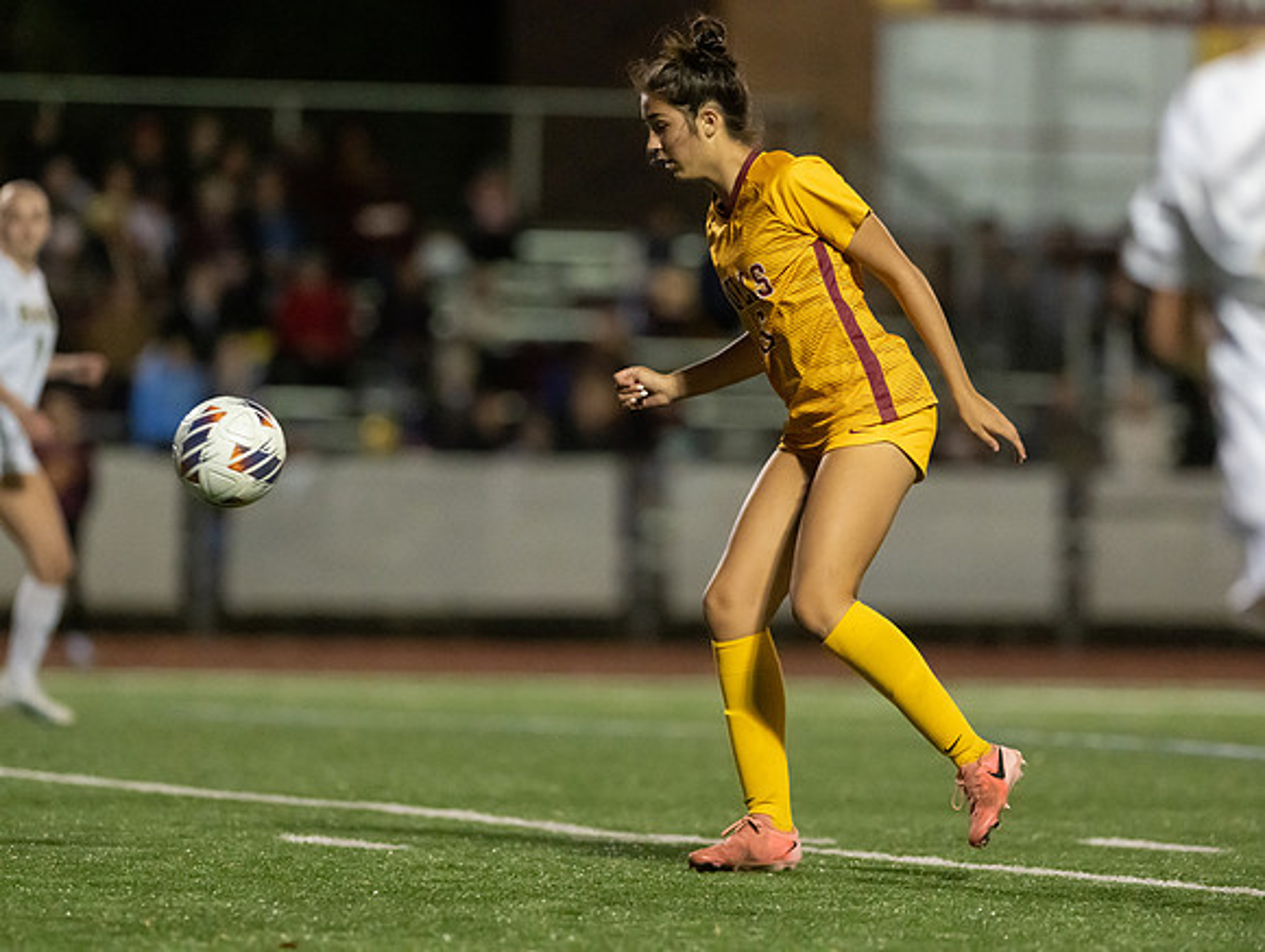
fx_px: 11912
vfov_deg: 4.6
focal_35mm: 325
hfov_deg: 6.1
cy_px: 476
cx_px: 632
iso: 14400
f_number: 2.8
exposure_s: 1/1000
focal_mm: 300
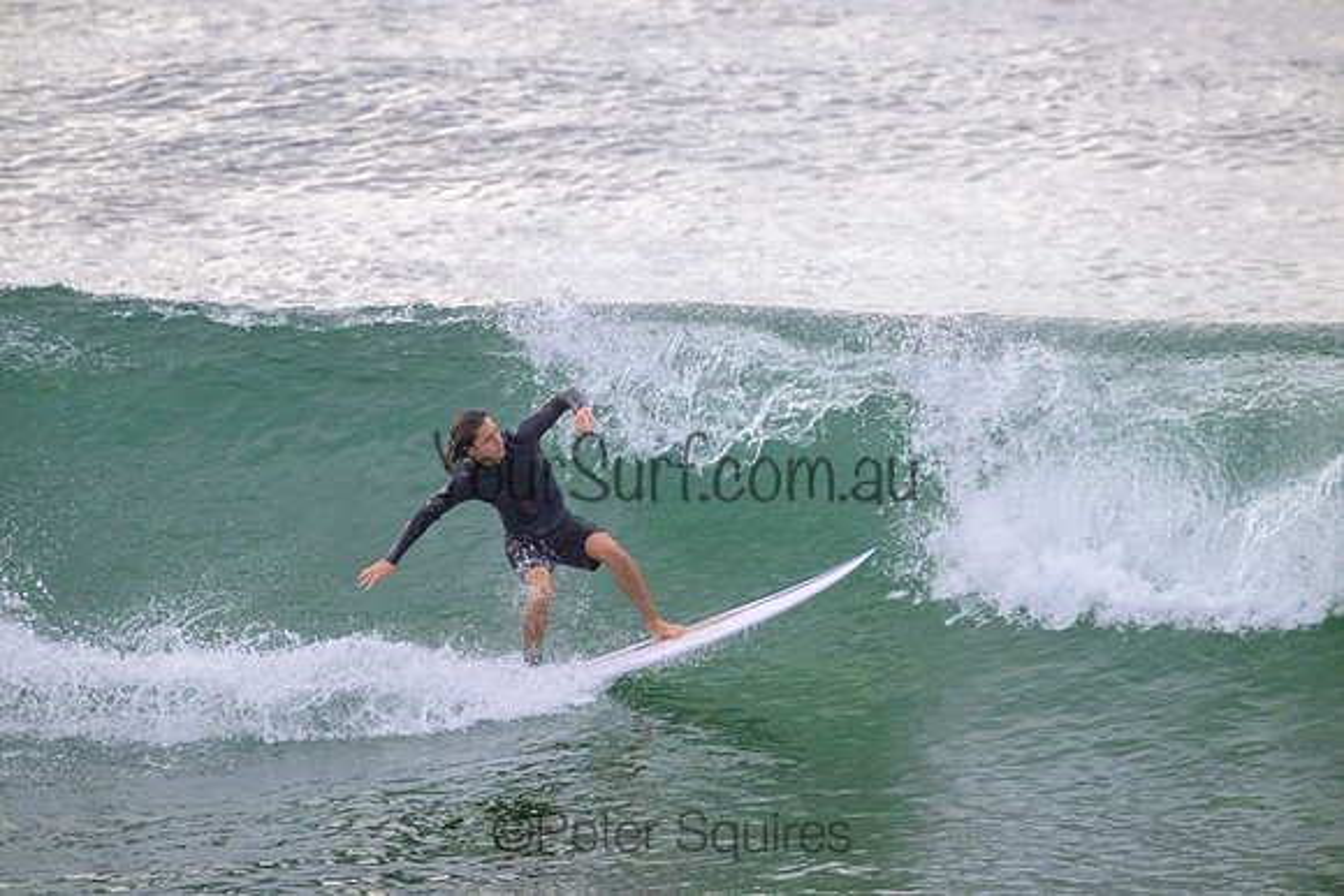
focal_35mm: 800
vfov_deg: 1.7
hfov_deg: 2.6
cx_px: 672
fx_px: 29872
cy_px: 448
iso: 4000
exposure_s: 1/2000
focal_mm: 800
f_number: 11
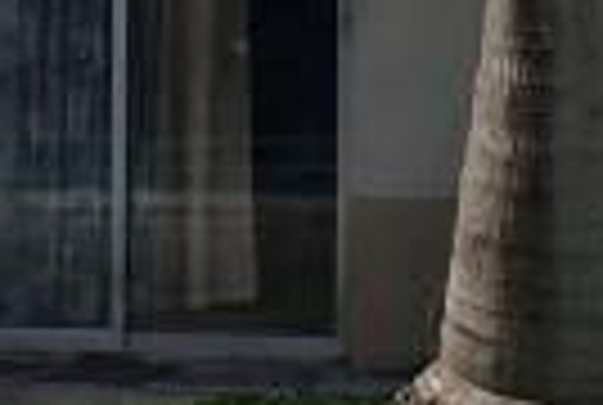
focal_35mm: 230
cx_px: 122
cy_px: 274
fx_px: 3861
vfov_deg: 6.0
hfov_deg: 8.9
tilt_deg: -5.5
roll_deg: -1.0
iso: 32
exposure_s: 1/1319
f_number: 2.2
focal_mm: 4.15
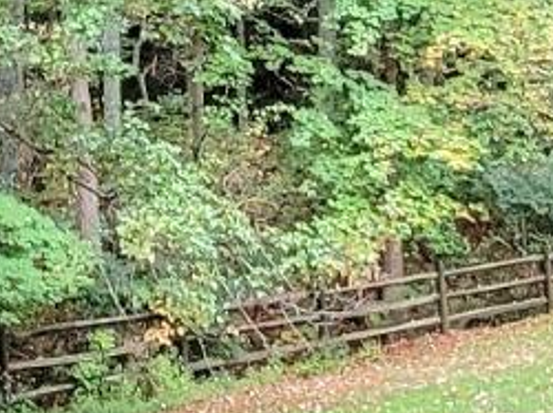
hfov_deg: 25.0
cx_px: 261
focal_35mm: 78
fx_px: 1245
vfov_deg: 18.7
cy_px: 106
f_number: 2.2
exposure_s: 1/30
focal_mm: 2.2
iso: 320
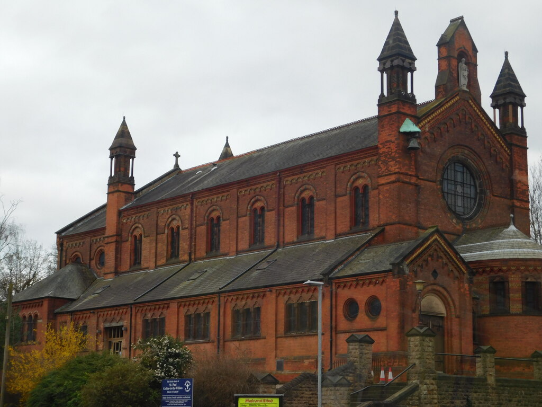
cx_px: 271
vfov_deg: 22.3
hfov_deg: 29.4
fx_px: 1033
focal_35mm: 66
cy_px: 204
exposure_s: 1/30
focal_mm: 11.7
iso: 125
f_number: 4.2
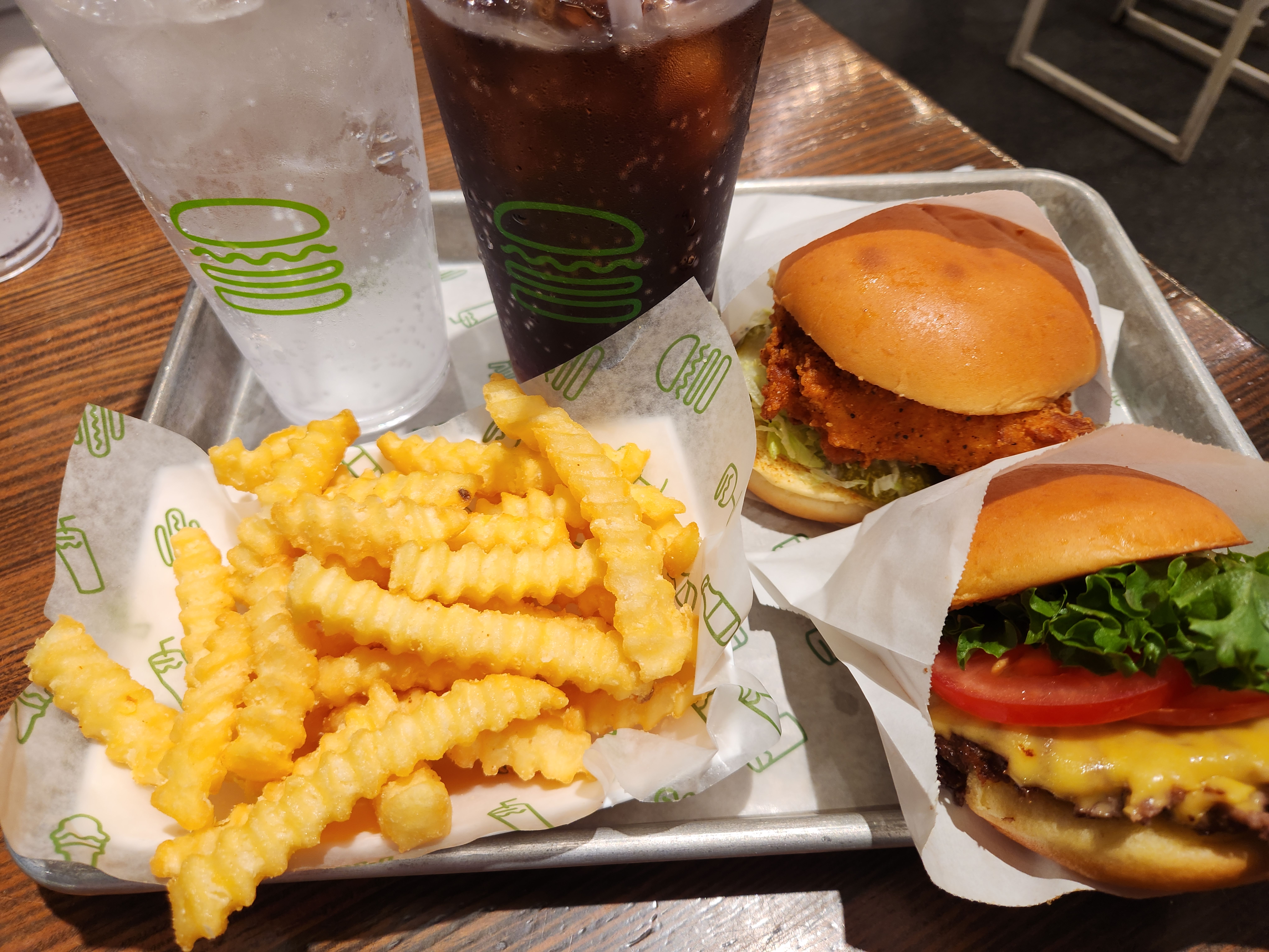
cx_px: 634
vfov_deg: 58.9
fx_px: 843
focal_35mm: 23
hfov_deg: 73.9
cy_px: 476
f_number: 1.8
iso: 80
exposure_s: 1/60
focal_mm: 5.4
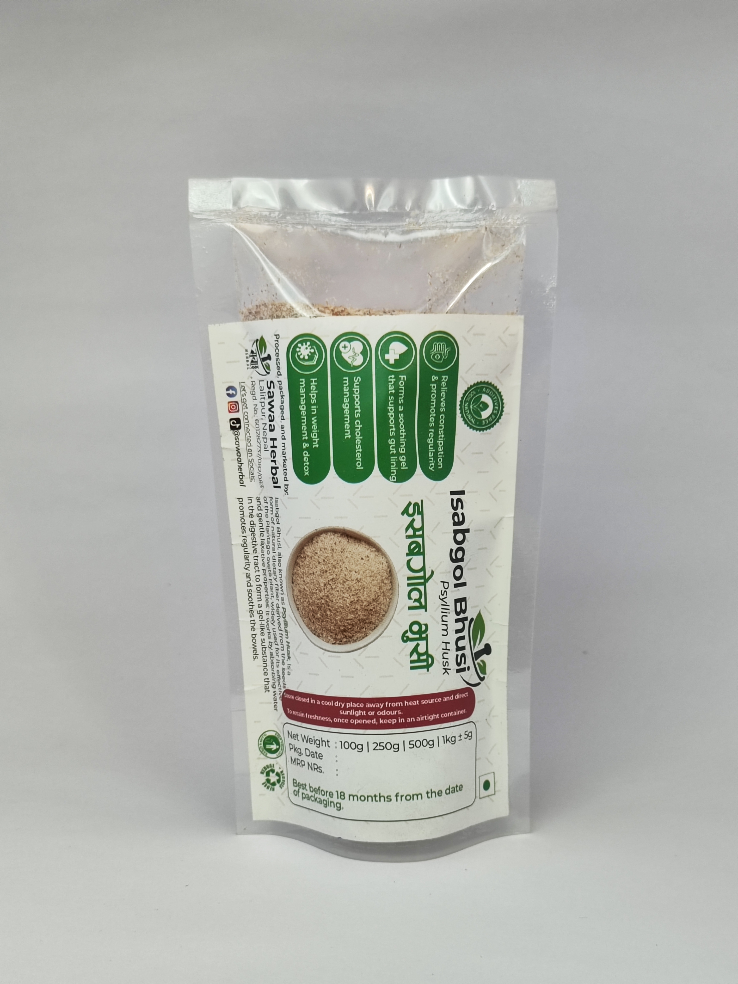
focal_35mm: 24
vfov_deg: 71.6
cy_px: 492
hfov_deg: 56.8
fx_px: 682
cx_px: 369
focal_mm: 6.92
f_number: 1.9
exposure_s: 1/100
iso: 221
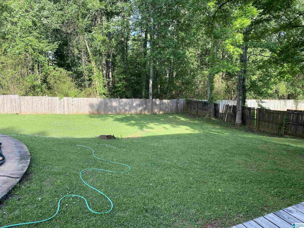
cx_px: 152
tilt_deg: -10.3
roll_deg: -0.6
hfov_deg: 67.3
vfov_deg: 53.1
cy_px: 114
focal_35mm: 26
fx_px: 228
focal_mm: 4.25
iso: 32
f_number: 1.8
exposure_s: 1/312
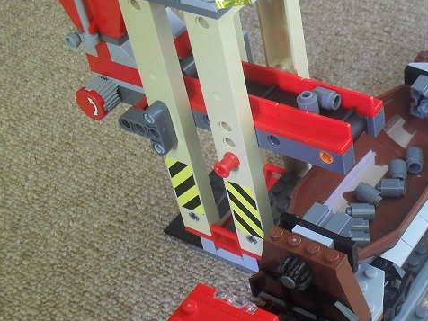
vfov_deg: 21.9
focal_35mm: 67
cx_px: 402
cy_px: 162
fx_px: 828
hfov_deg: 27.7
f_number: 3.2
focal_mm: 6.3
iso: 200
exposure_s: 1
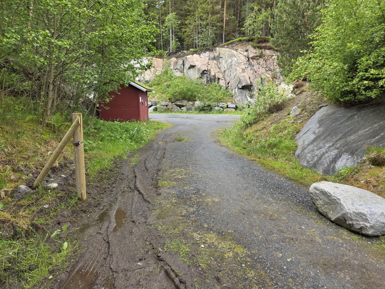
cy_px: 144
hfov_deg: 73.9
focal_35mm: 23
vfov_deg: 58.9
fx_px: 256
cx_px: 192
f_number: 1.7
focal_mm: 6.3
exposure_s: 1/359
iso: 40
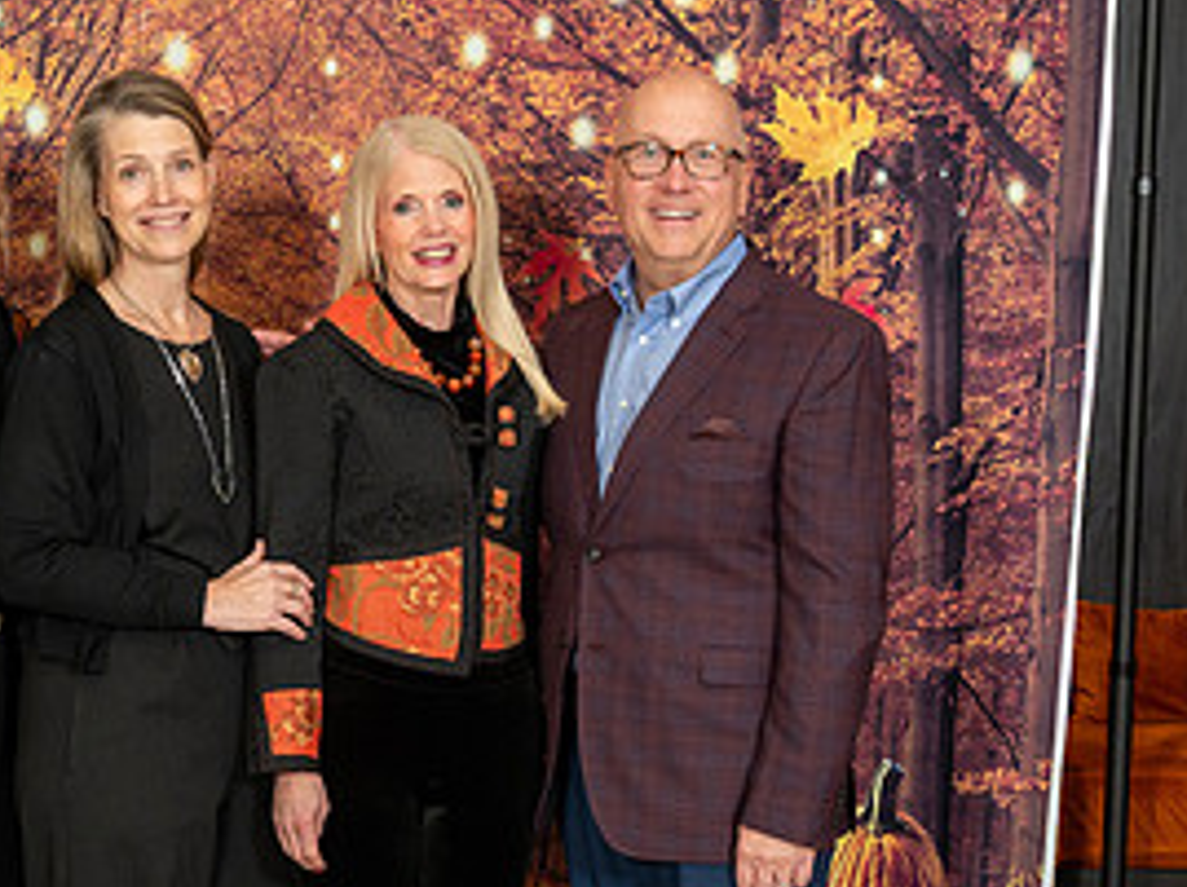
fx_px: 2877
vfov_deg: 17.4
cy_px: 682
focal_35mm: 84
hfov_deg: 23.2
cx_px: 366
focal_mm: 33
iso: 800
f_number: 5.6
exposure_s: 1/80
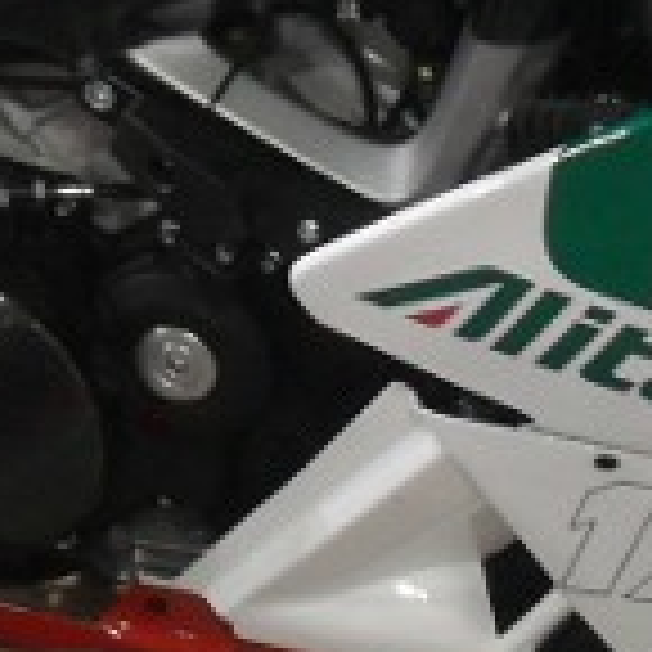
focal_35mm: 171
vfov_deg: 10.1
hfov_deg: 10.2
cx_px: 333
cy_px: -135
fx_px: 3644
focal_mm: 6.2
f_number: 2.8
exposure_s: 1/30
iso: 200
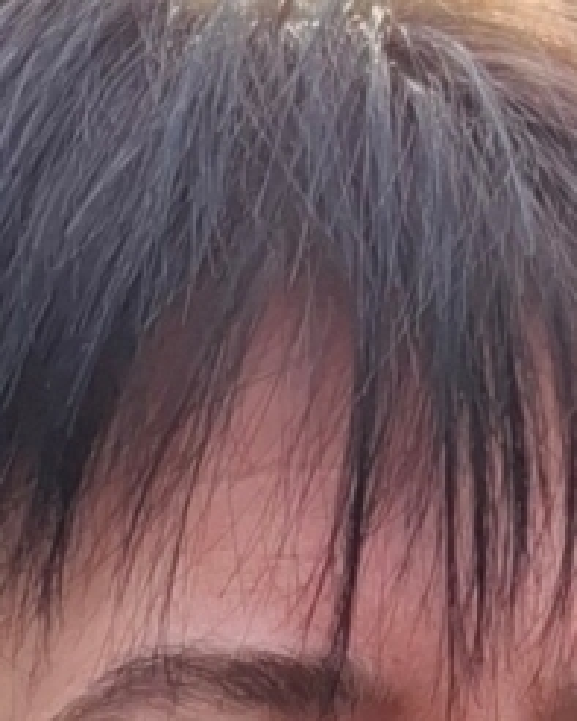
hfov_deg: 20.9
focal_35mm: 73
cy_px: 909
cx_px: 199
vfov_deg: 23.4
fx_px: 1557
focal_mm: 5.54
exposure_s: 1/157
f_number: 1.8
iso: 50
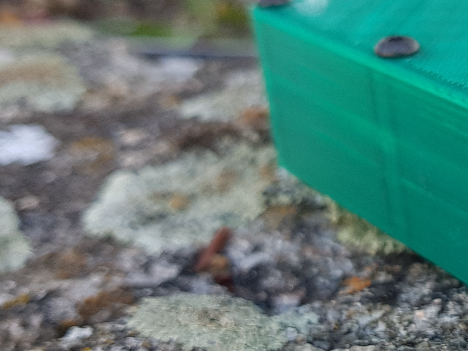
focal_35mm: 74
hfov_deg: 23.2
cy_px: 224
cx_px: 616
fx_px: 1000
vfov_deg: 19.8
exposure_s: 1/116
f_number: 1.7
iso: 40
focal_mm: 4.2
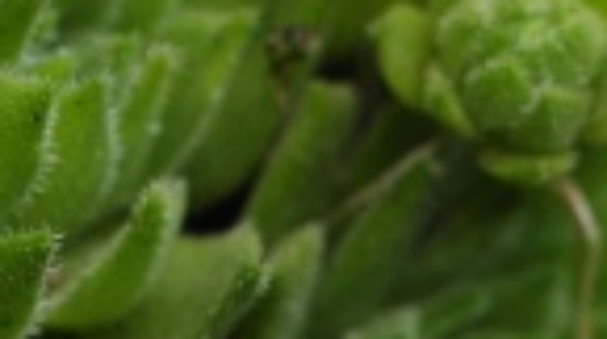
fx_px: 11889
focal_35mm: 740
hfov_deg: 2.9
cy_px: -670
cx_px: 163
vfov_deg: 1.6
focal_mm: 85
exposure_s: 1/125
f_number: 5.6
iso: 400
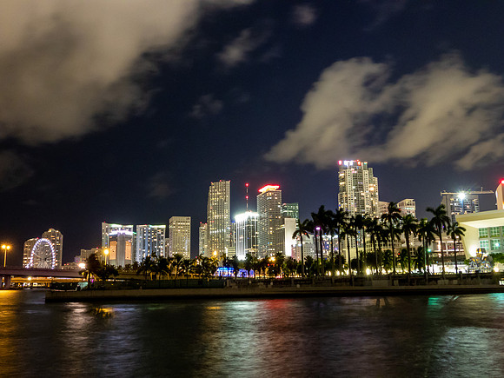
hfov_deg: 52.6
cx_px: 252
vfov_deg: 40.7
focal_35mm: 35
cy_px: 189
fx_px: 510
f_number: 5
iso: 400
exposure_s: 4
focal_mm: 6.3
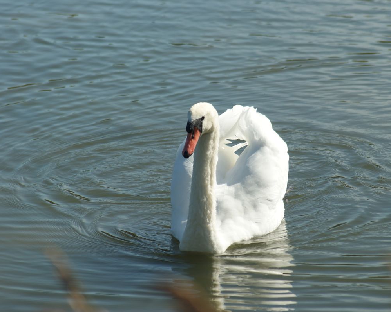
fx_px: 3529
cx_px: 209
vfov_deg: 5.1
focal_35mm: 305
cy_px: 157
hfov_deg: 6.3
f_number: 6.3
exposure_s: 1/500
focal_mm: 180
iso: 100
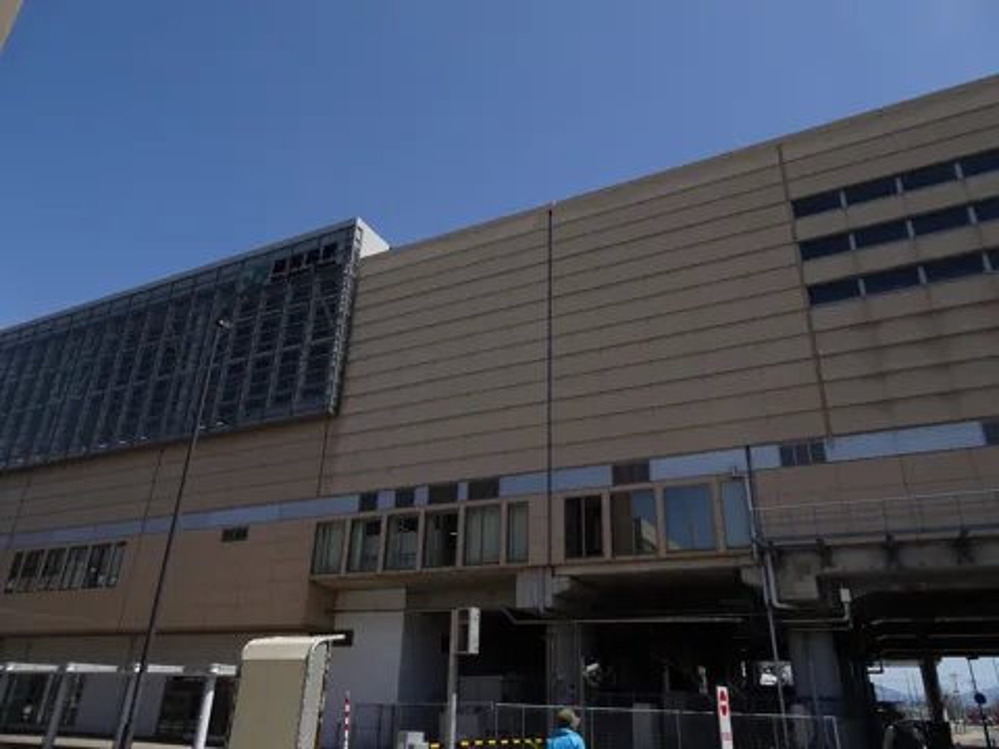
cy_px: 374
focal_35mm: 24
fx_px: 693
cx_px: 500
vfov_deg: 56.8
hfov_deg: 71.6
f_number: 3.5
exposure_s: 1/1250
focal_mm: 4.1
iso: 80
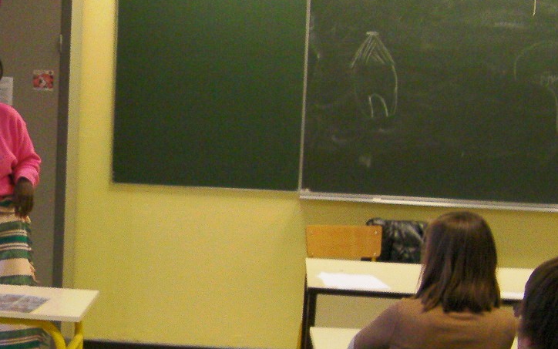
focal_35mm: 89
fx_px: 1354
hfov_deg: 22.5
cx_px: 25
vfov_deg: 14.7
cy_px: 247
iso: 209
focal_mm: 6.8
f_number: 3.5
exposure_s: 1/30
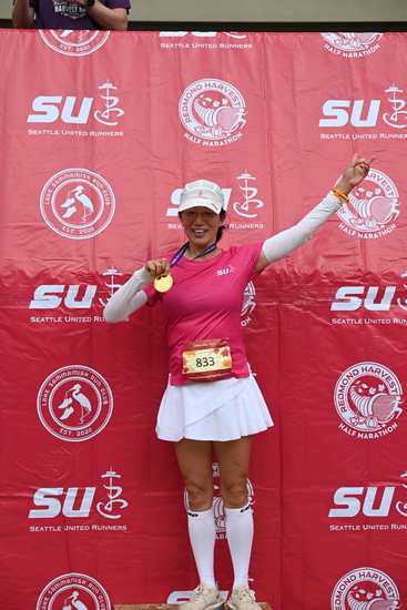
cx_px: 204
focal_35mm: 76
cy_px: 305
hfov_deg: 18.0
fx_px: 1288
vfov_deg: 26.6
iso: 160
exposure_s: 1/250
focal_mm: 76
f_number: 6
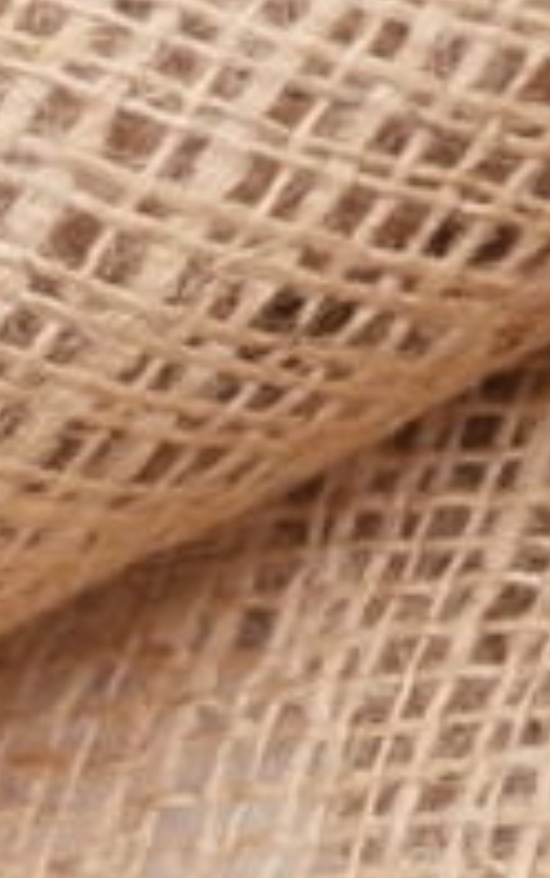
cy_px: -40
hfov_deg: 4.8
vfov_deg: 8.0
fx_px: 6227
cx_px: 1637
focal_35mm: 260
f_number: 3.9
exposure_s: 1/250
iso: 200
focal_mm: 6.67
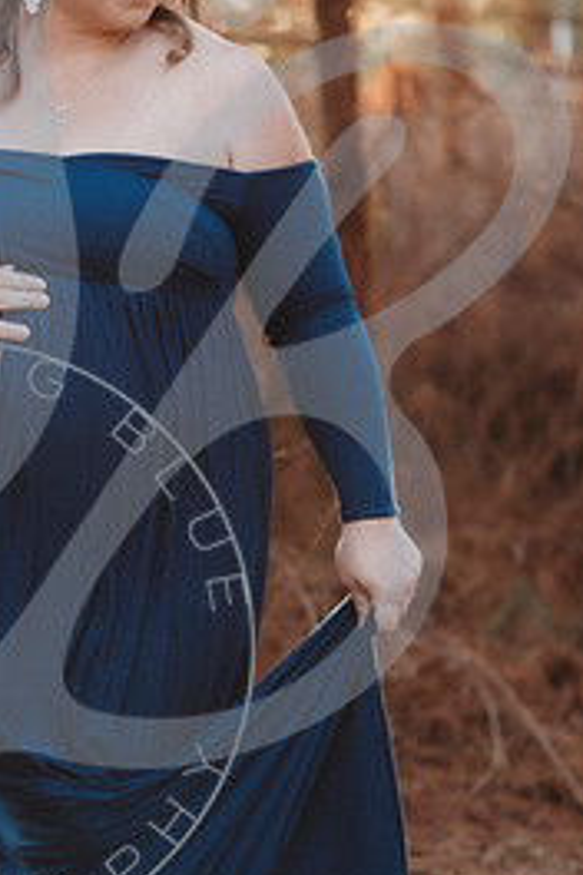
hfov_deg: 9.4
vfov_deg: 14.2
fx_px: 3522
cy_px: 394
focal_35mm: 145
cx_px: 96
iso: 100
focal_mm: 85
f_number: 2.8
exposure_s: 1/200
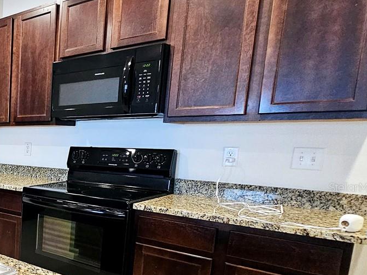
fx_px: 329
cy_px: 187
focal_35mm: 31
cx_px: -57
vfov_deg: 44.7
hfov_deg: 42.4
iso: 400
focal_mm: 2.2
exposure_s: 1/60.2
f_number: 2.2
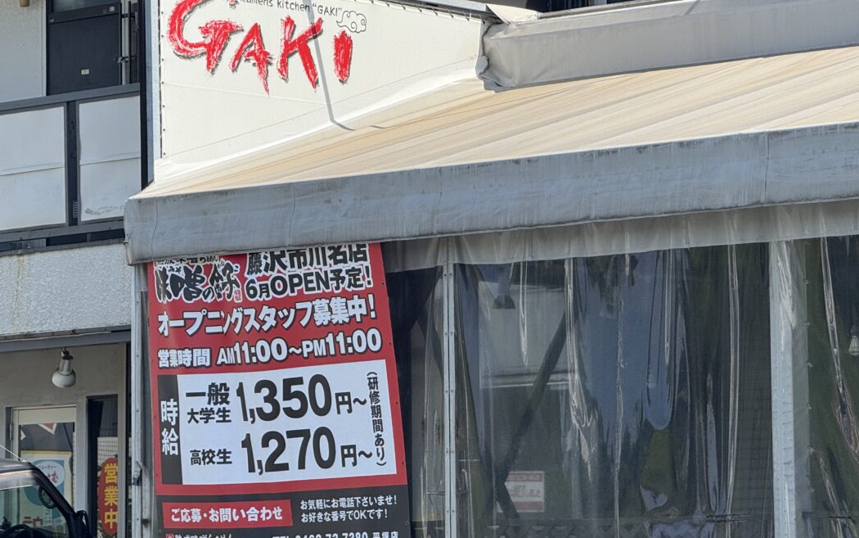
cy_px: 231
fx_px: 3630
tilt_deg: +5.8
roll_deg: +1.7
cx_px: 459
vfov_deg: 8.5
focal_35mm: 155
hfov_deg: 13.5
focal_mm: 15.66
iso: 50
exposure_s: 1/1248
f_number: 2.8
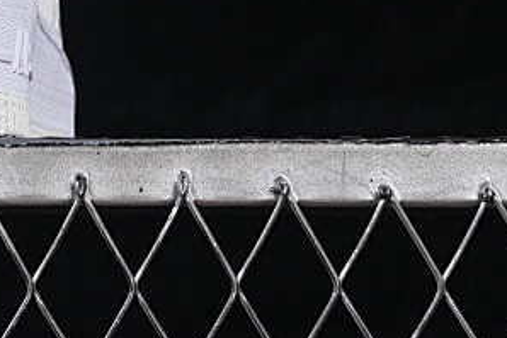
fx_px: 3832
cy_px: -239
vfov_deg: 5.0
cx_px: -332
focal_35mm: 272
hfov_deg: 7.4
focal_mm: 50
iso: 160
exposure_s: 1/80
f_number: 8
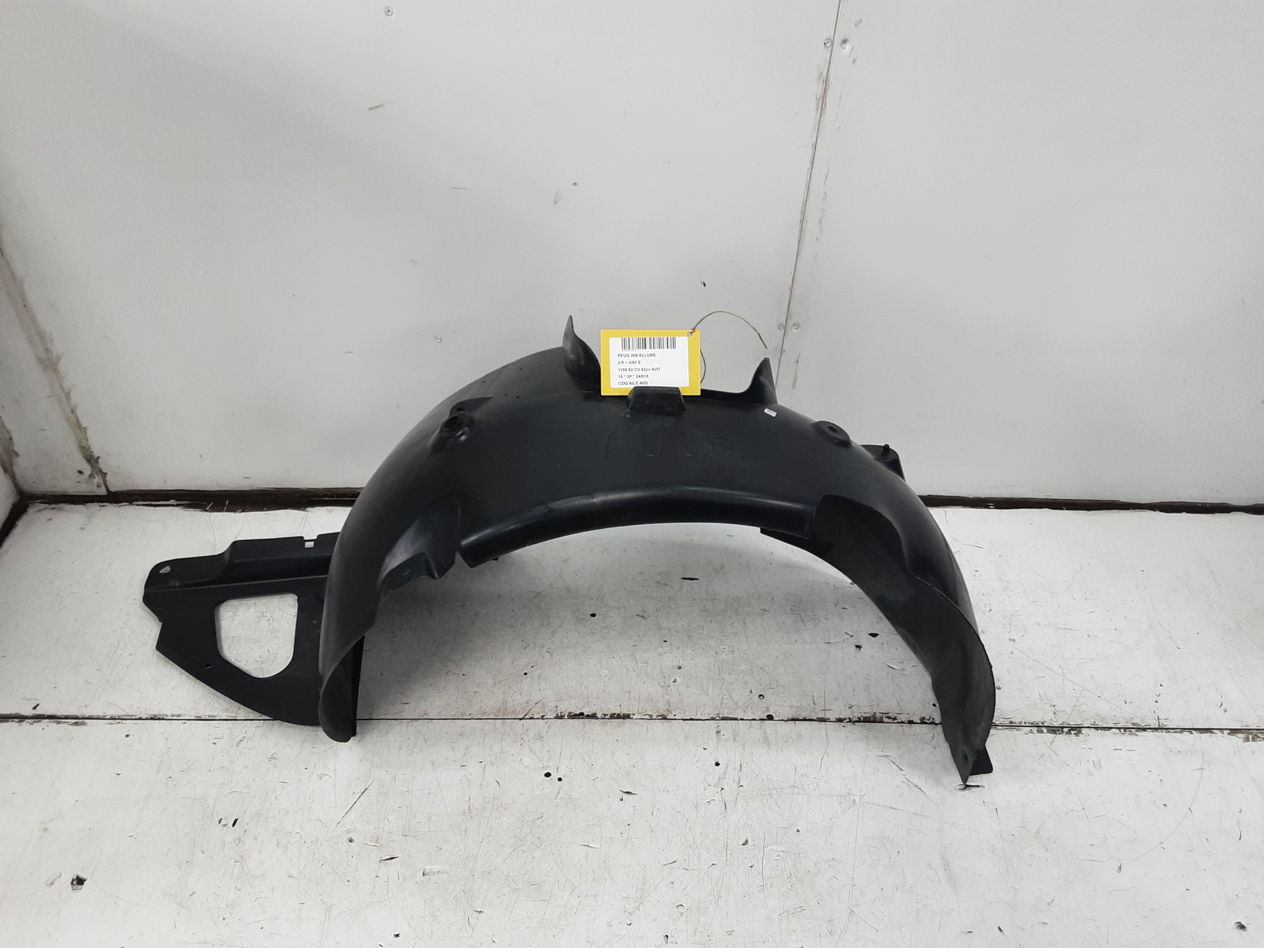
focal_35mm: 27
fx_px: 986
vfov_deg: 51.4
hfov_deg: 65.3
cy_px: 474
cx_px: 632
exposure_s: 1/50
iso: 64
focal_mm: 2.91
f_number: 1.9
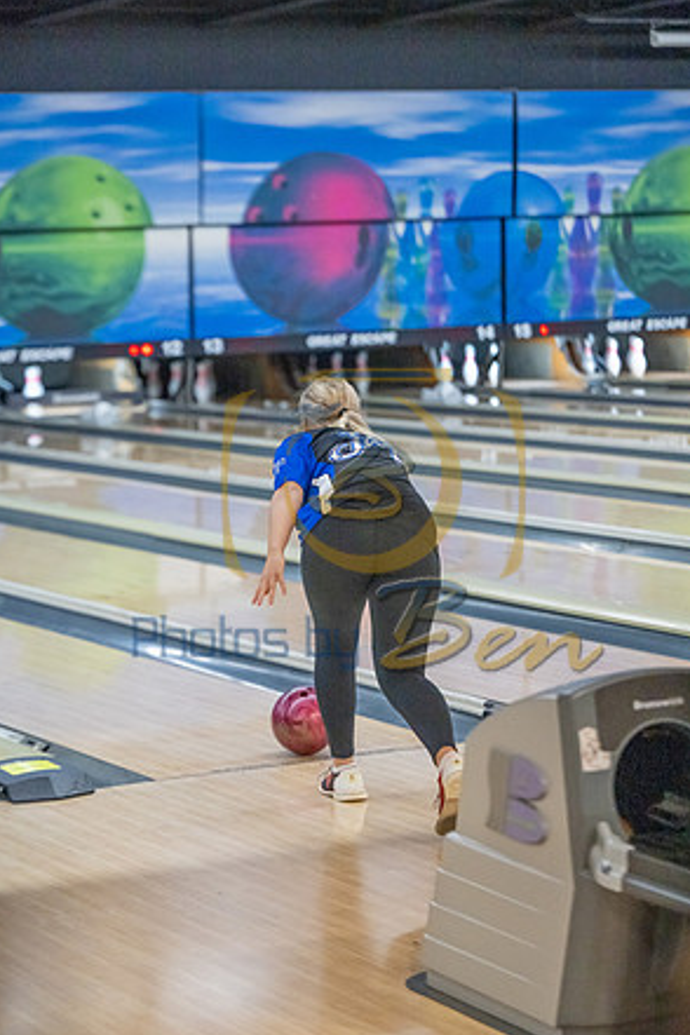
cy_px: 519
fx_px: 2846
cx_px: 345
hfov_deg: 13.8
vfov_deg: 20.6
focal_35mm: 99
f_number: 3.2
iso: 4000
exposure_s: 1/800
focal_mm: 97
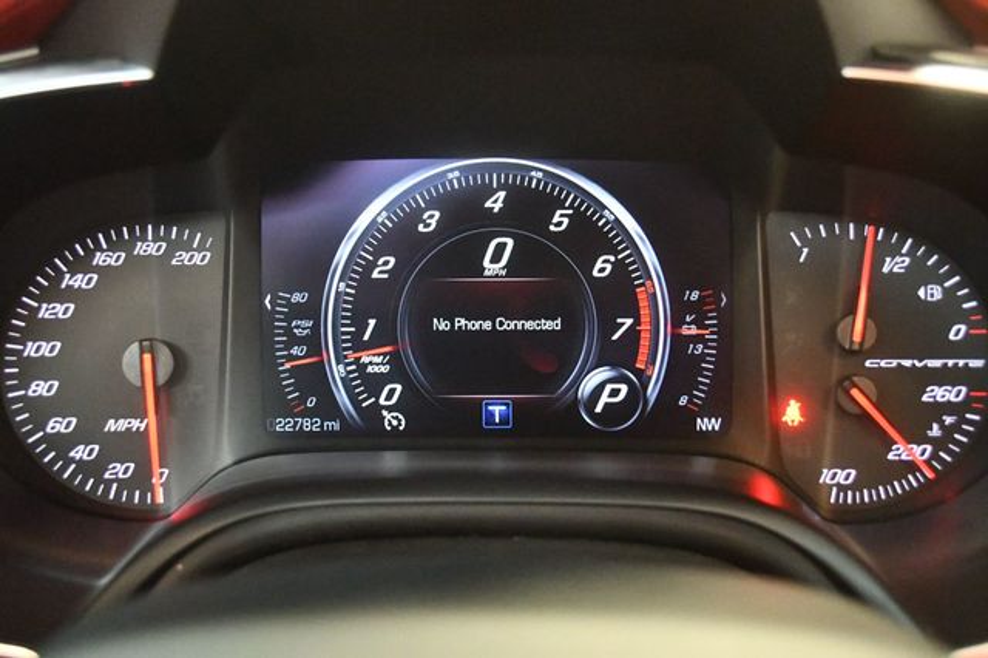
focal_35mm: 36
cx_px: 494
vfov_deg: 36.8
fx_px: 987
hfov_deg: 53.2
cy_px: 329
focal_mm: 24
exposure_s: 1/60
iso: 12800
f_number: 4
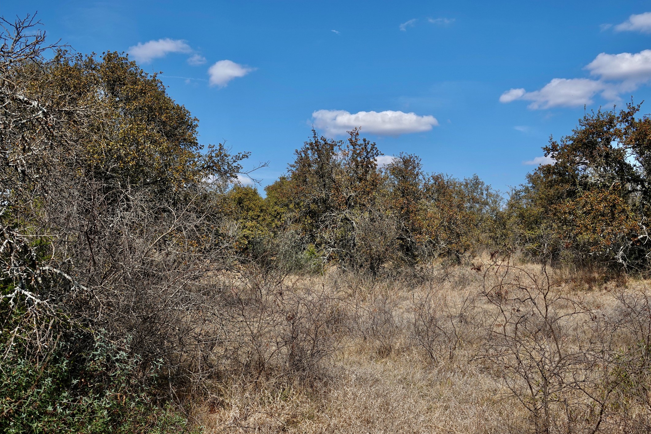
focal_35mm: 41
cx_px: 333
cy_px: 217
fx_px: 741
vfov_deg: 32.6
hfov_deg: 47.4
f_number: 4
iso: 100
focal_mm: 14.65
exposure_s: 1/800
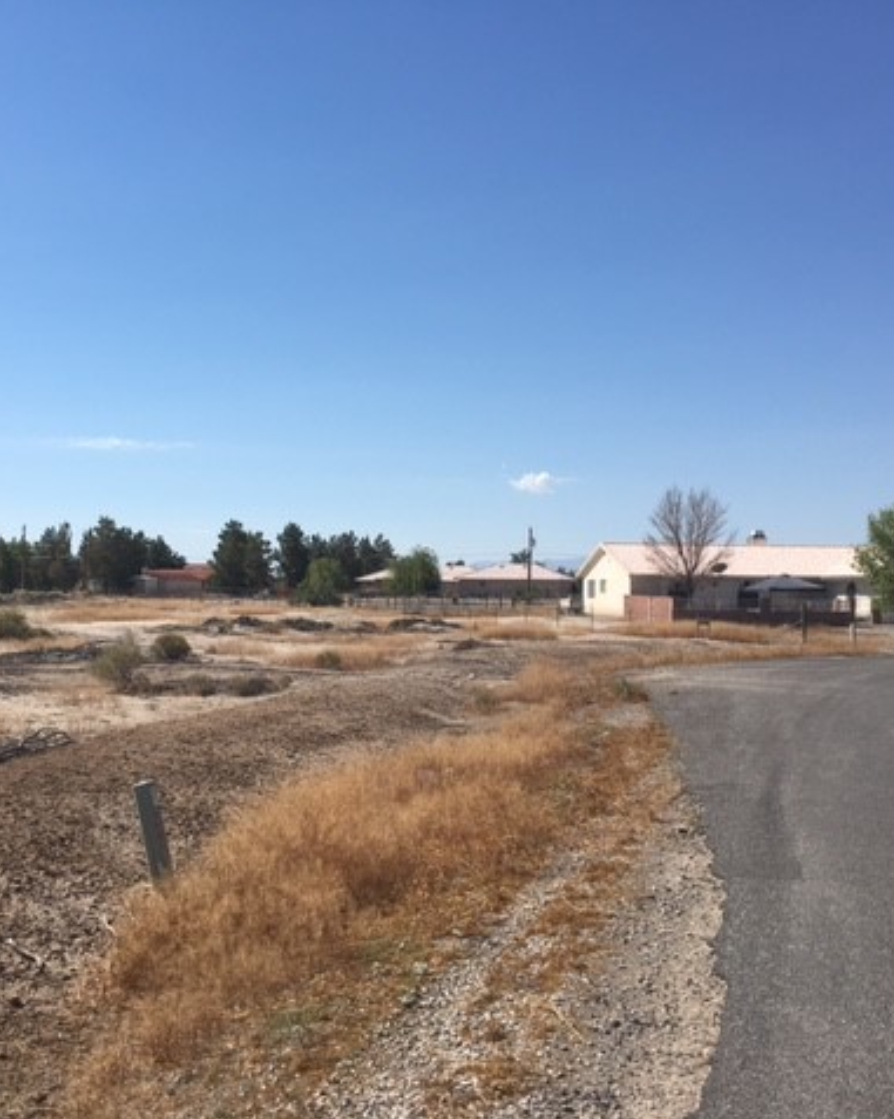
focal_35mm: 38
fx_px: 1258
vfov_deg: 48.0
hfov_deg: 38.9
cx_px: 352
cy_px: 561
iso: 25
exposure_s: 1/2404
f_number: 2.2
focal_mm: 4.15
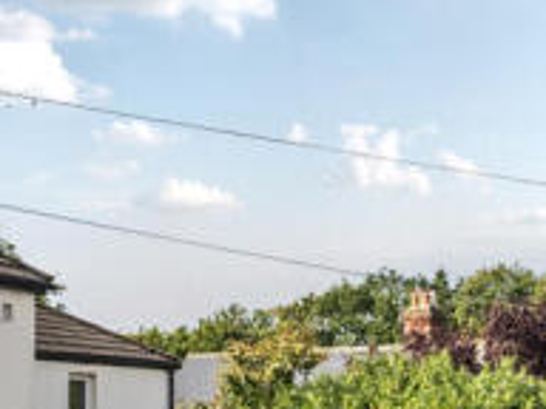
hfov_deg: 15.4
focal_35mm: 118
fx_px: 1861
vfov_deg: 12.2
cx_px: -274
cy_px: 527
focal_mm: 24
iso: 200
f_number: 8
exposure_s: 1/500
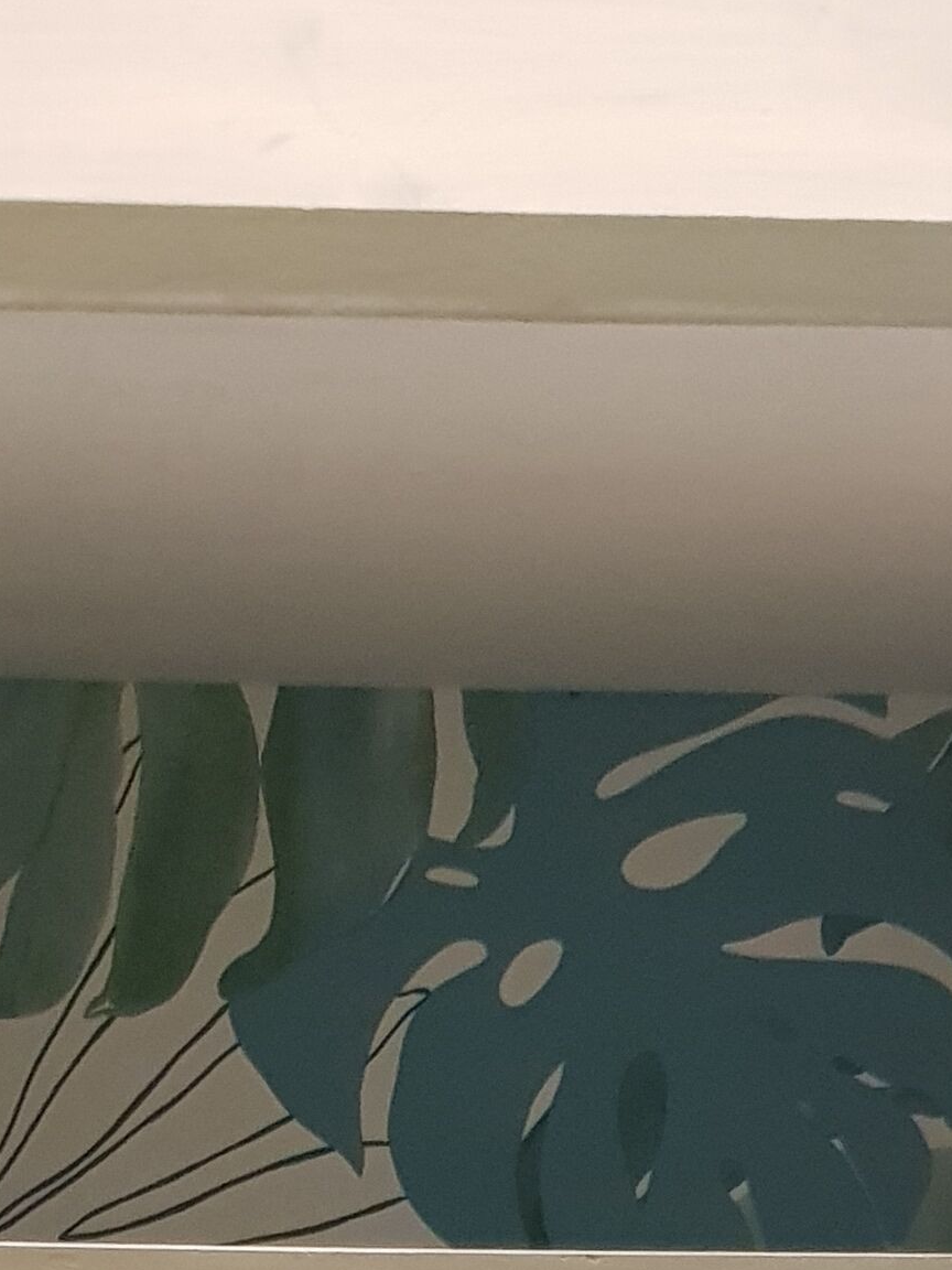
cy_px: 2059
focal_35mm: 91
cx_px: 567
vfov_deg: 18.4
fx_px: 3337
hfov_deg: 16.2
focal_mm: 4.2
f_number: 1.7
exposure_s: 1/10
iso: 500
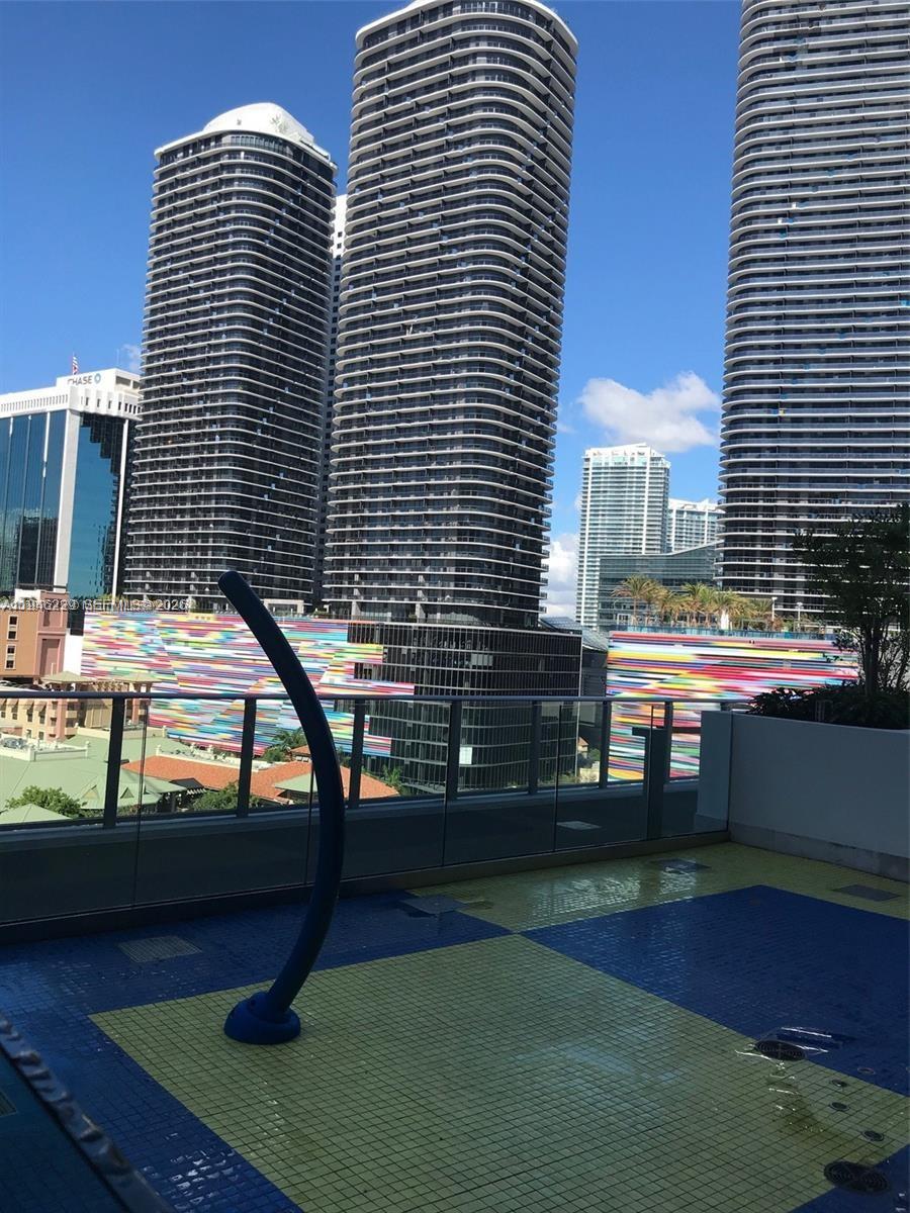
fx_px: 981
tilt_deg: +2.9
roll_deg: -3.2
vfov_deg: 63.4
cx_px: 455
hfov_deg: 49.7
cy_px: 606
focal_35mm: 28
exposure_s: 1/1808
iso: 20
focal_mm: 3.99
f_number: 1.8
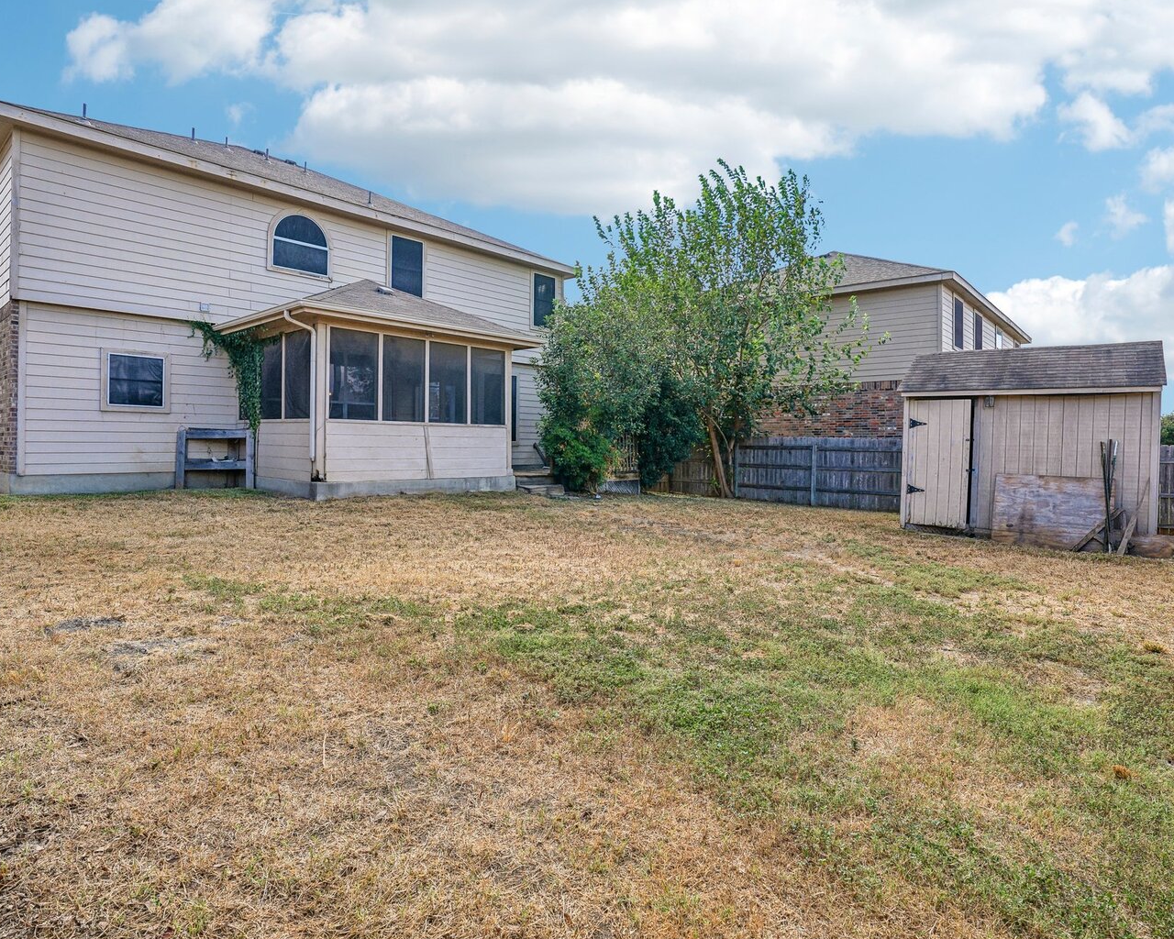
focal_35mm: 19
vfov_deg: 70.8
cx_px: 597
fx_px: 660
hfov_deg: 83.3
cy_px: 450
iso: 200
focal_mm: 16
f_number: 8
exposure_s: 1/320
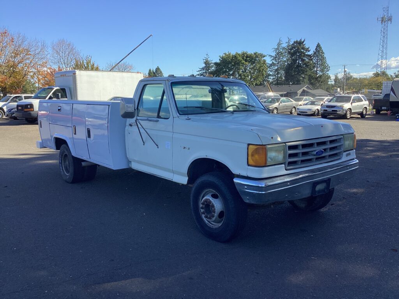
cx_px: 200
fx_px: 357
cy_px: 150
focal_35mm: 31
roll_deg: +0.6
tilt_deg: -9.2
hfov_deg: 58.4
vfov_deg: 45.4
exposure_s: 1/715
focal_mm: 3.3
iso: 25
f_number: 2.4
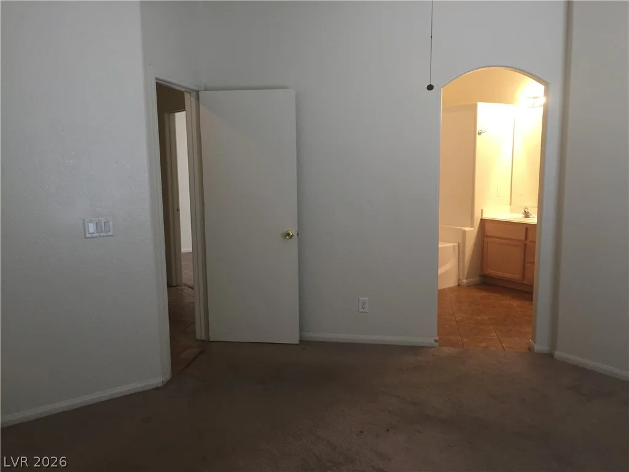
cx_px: 314
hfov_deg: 61.7
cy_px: 236
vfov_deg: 48.2
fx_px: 527
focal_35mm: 29
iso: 50
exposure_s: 1/30
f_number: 2.2
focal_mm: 4.15
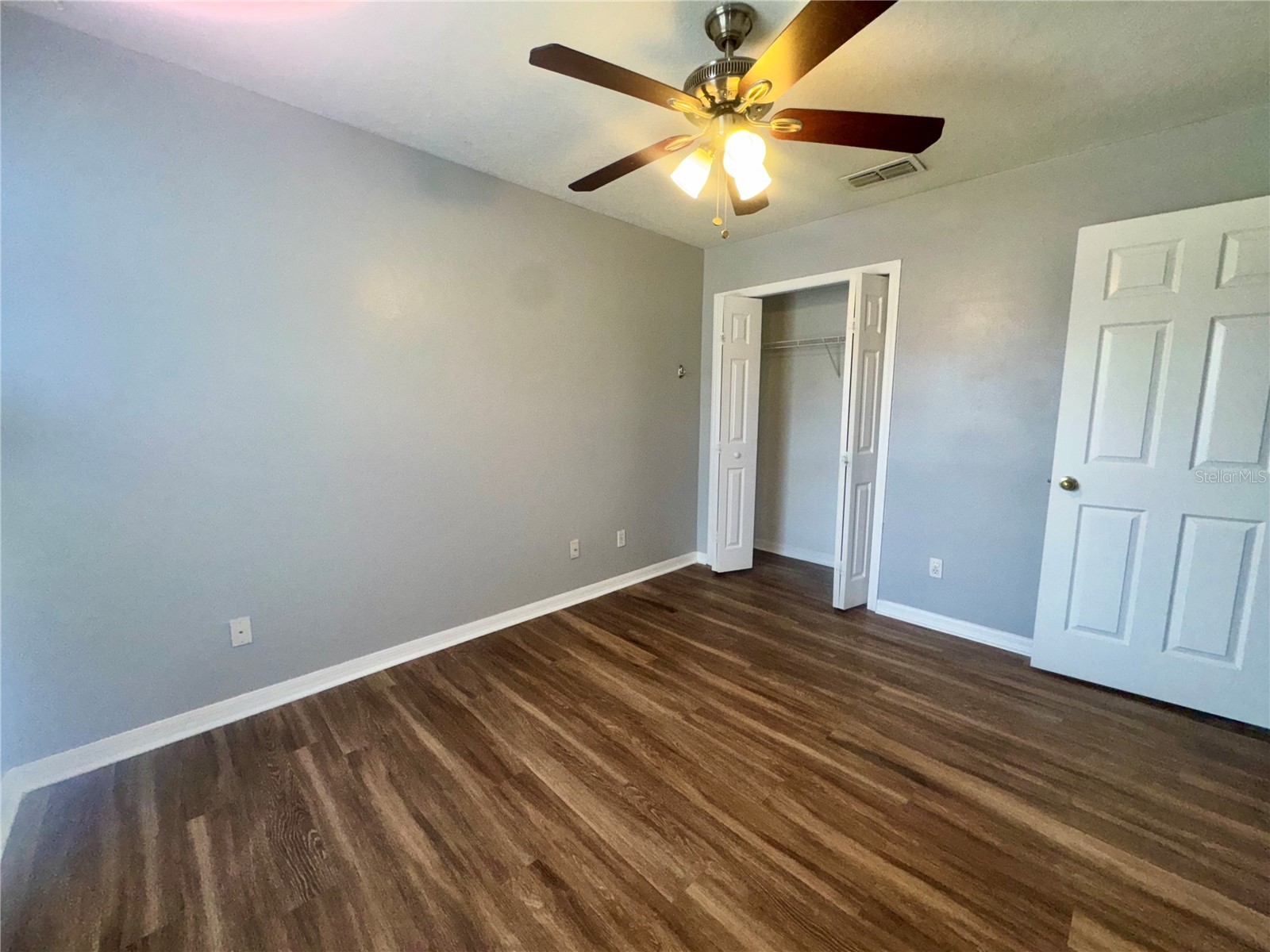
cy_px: 476
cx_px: 635
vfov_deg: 85.7
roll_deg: -0.6
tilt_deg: -8.5
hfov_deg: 102.1
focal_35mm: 14
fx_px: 514
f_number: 2.2
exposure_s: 1/120
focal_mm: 2.22
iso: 125
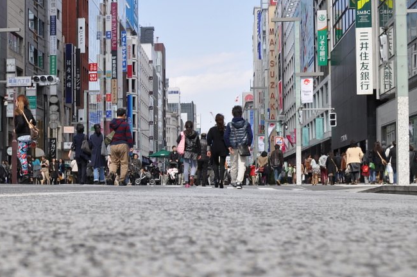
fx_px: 602
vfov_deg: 25.9
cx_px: 90
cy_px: 121
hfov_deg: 37.0
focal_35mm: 52
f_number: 9
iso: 200
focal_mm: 22
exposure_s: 1/320
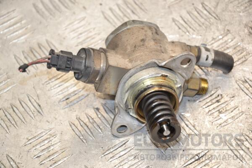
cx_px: 126
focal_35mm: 138
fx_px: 966
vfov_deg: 9.9
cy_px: 84
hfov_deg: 14.9
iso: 800
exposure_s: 1/80
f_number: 5.6
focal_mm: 92
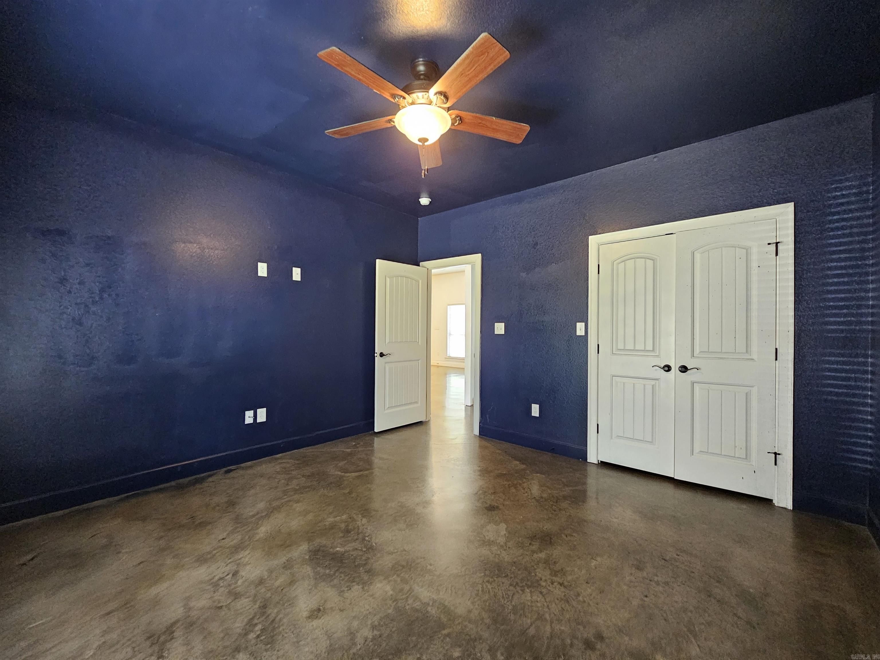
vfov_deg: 89.9
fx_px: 330
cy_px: 330
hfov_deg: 106.2
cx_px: 440
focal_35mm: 13
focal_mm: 2.2
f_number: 2.2
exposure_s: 1/30
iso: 400
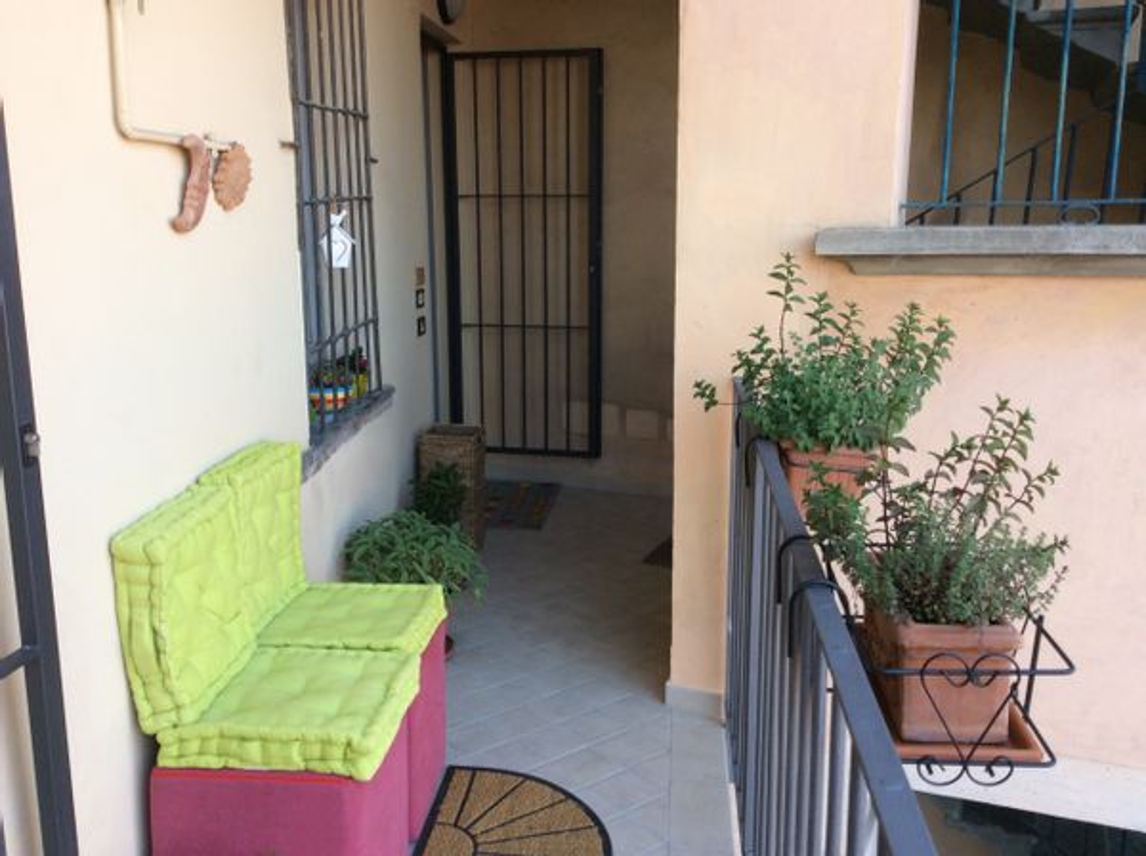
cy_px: 428
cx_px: 573
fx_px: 1058
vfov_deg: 44.0
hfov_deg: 56.9
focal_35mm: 32
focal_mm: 3.3
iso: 32
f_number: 2.4
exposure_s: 1/108
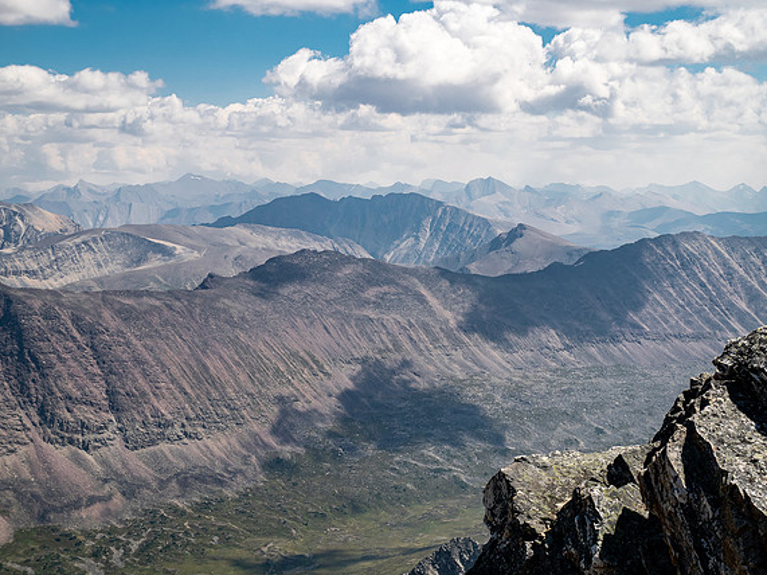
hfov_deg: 29.8
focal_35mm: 65
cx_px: 384
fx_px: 1440
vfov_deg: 22.6
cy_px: 291
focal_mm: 32
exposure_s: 1/200
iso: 200
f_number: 8
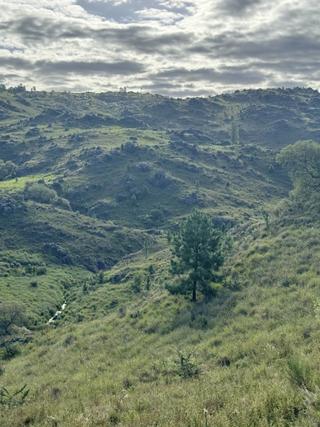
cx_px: 159
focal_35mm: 55
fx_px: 678
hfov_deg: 26.6
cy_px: 205
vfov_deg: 34.9
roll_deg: -1.2
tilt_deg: -2.6
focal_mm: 6.86
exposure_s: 1/4310
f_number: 1.78
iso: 64
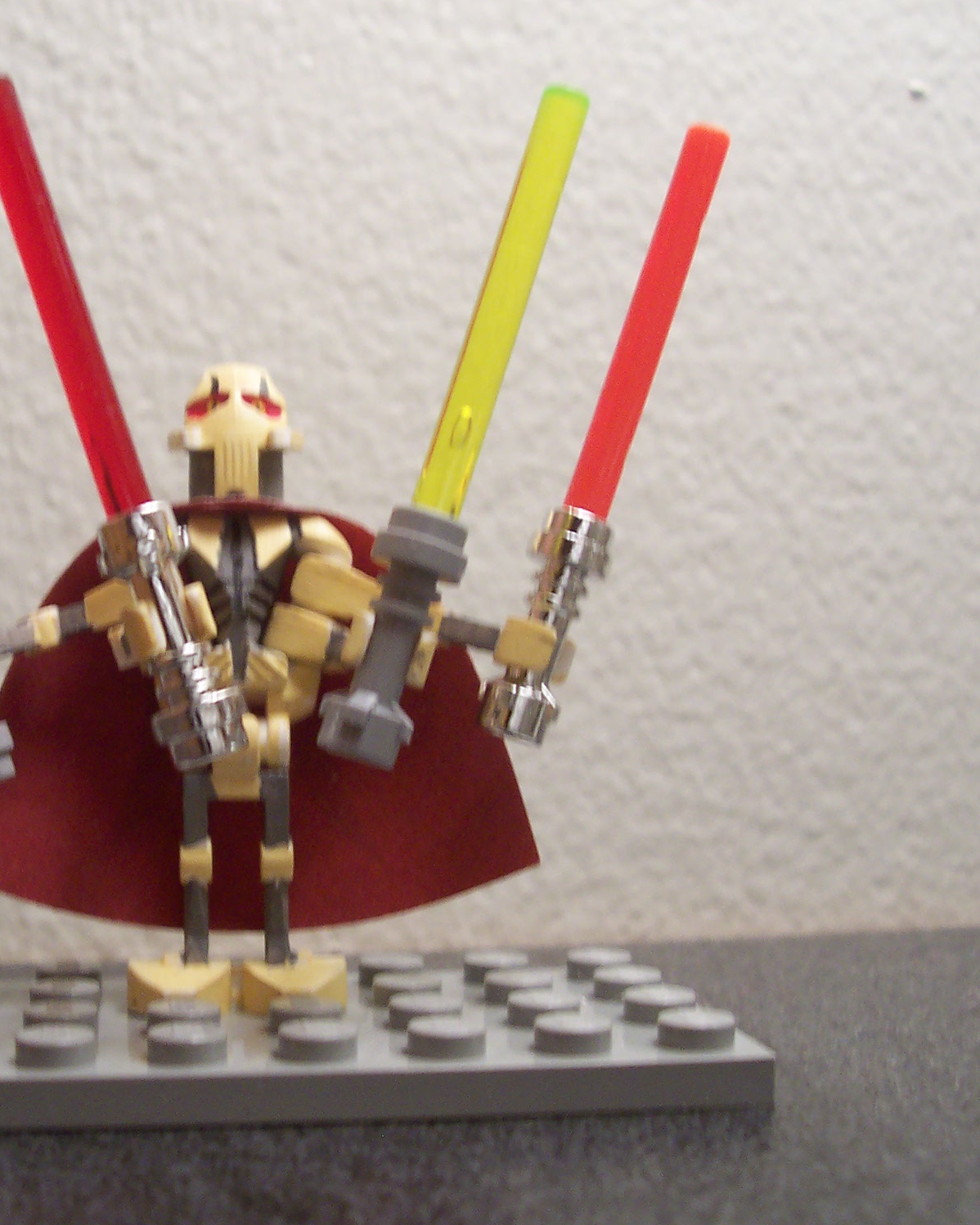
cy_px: 621
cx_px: 264
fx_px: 1777
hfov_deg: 30.4
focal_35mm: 49
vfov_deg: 38.0
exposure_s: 1/30
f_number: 2.8
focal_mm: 5.6
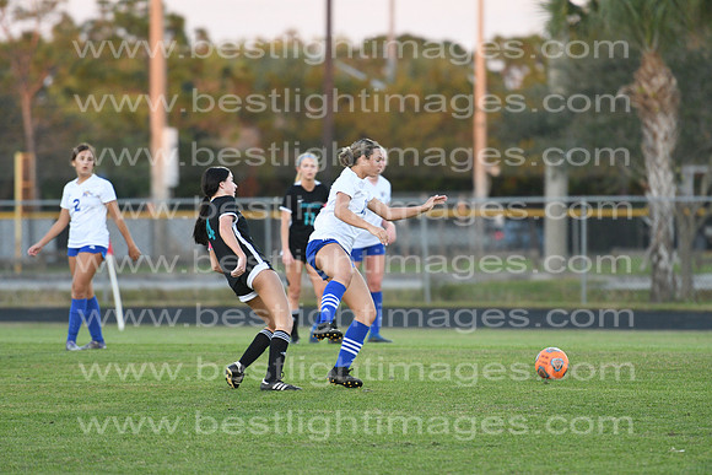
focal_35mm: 300
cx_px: 356
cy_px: 238
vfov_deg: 4.6
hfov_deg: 6.9
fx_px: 5934
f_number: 2.8
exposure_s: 1/800
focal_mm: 200
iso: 1250
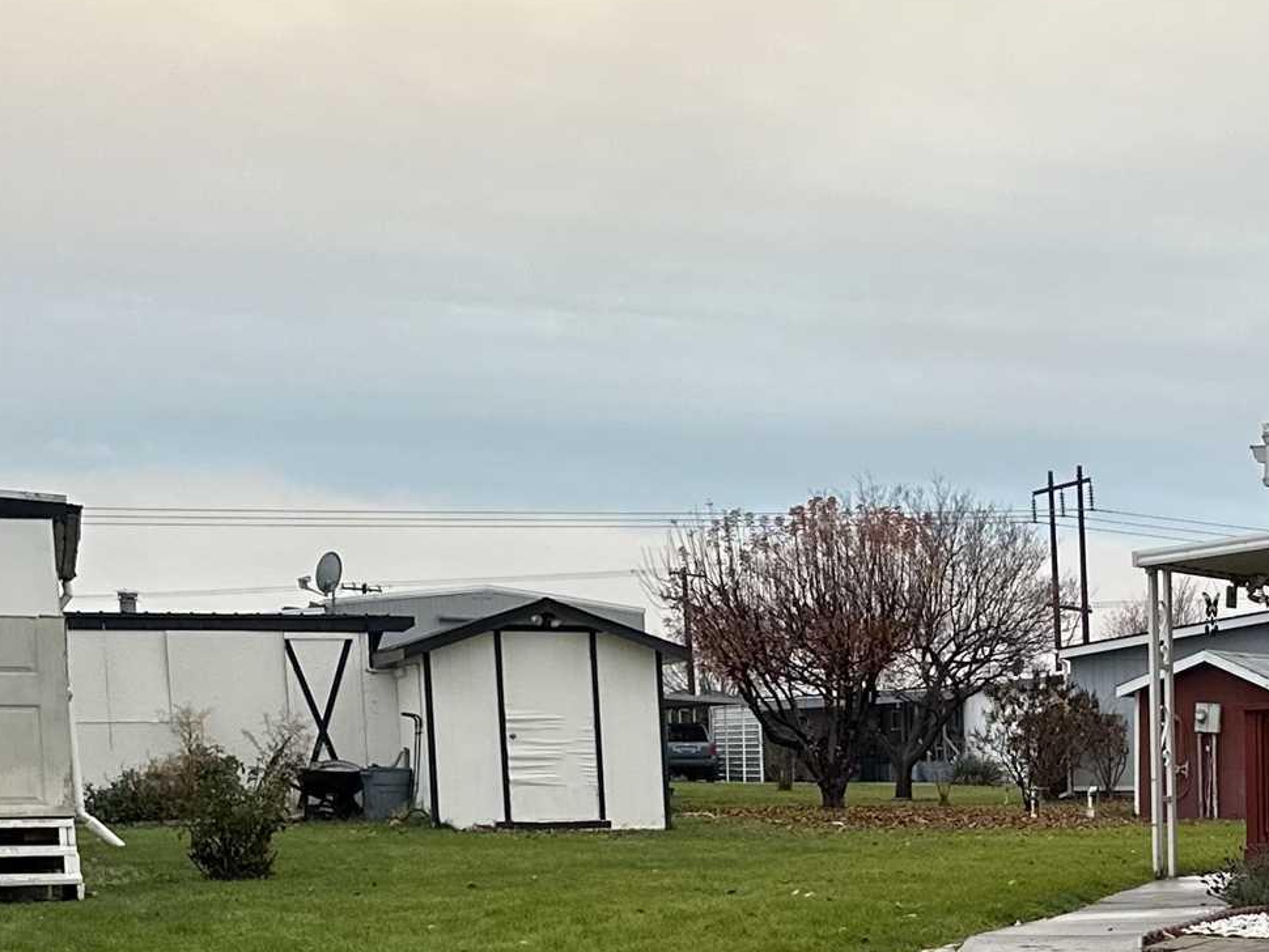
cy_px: 1068
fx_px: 2787
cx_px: 1414
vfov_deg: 18.6
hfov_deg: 23.9
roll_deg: +0.5
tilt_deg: -6.1
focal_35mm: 76
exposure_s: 1/121
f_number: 1.78
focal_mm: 6.86
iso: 100
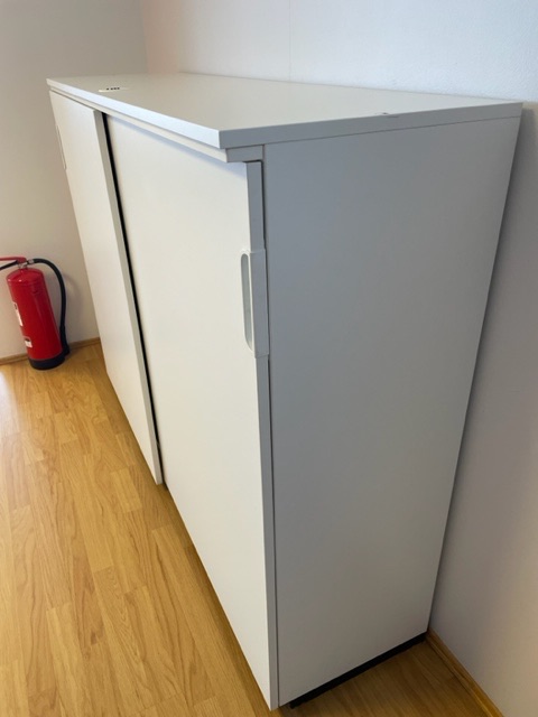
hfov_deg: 53.1
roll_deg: +2.6
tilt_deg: -29.5
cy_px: 358
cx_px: 269
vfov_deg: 67.3
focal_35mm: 26
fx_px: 539
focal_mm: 4.2
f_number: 1.6
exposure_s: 1/100
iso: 100
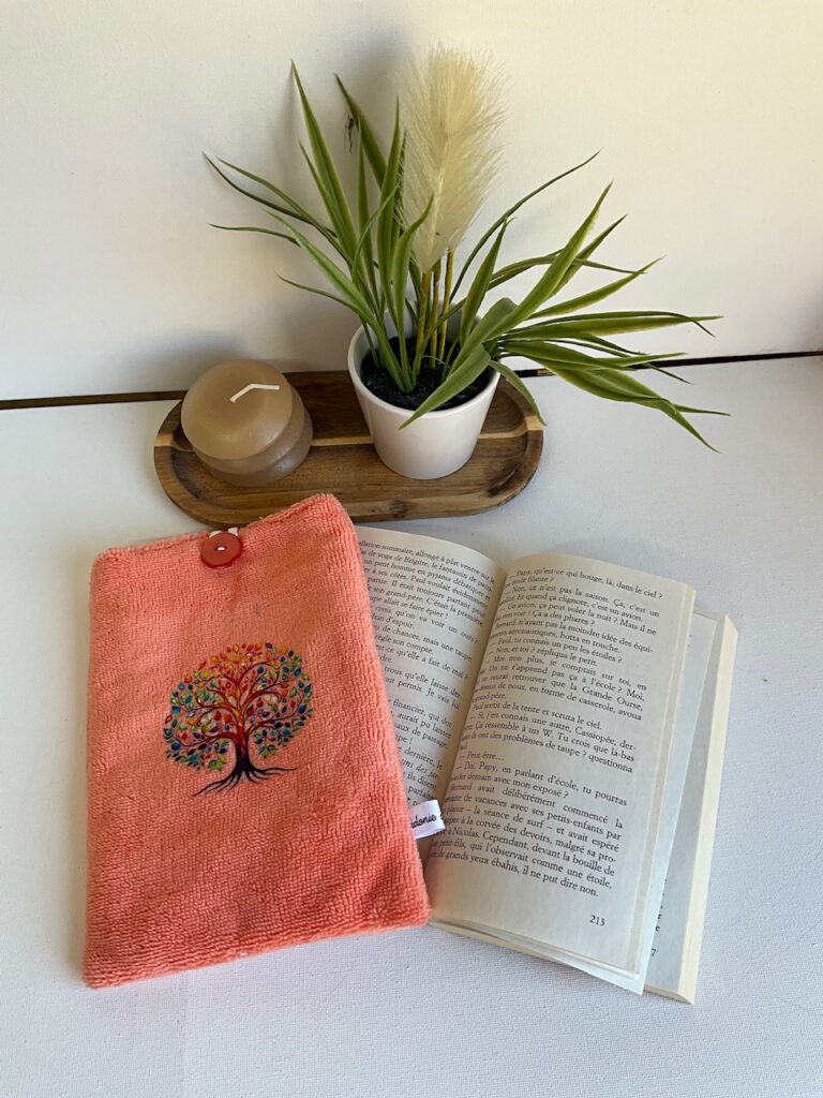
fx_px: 919
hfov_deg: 48.2
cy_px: 549
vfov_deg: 61.7
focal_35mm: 29
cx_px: 412
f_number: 1.8
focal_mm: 3
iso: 20
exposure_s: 1/100
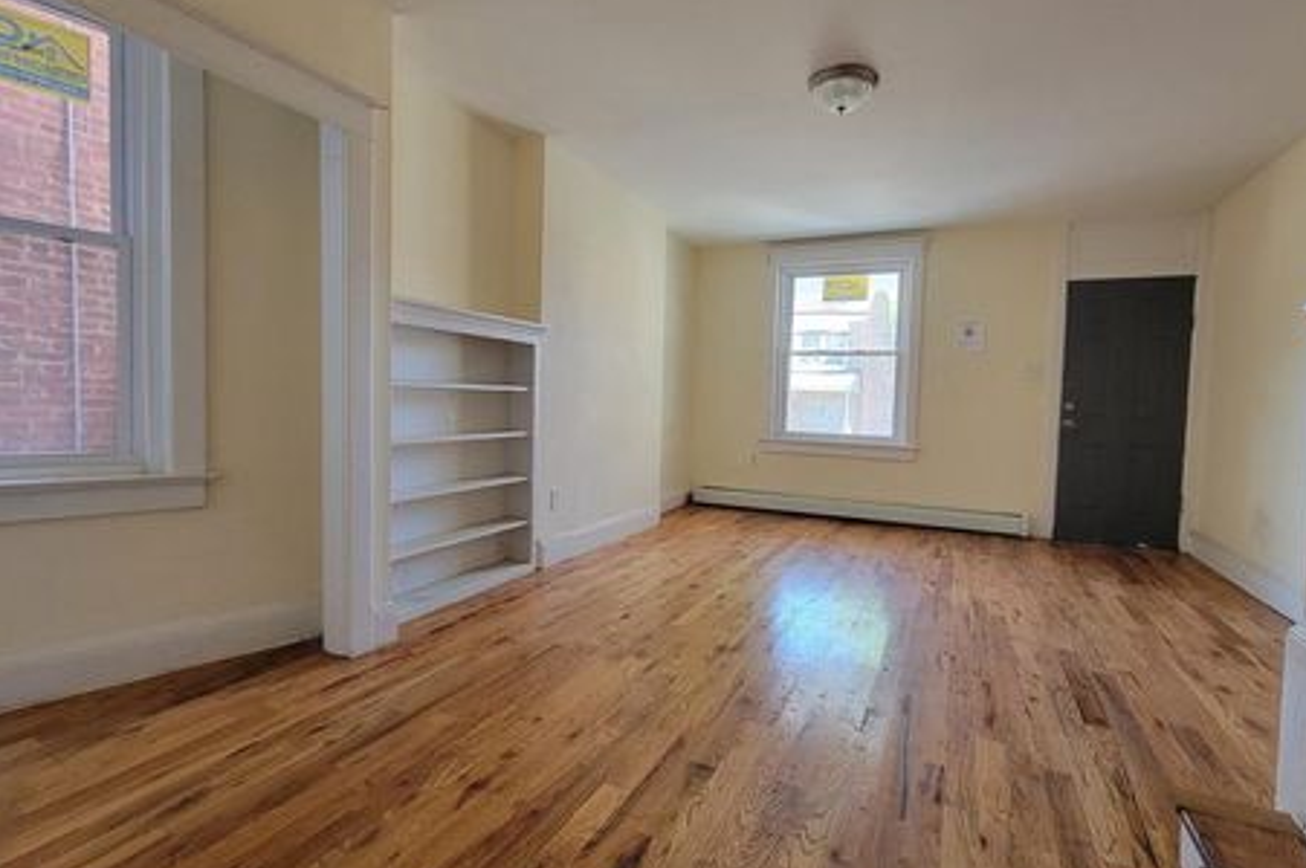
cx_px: 718
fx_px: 544
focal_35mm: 15
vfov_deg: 77.2
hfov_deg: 100.1
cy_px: 427
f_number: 2.2
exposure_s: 1/60
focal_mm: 2.2
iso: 320
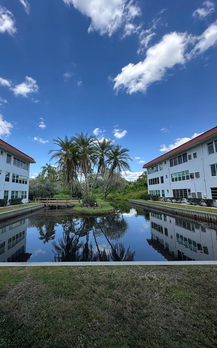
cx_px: 90
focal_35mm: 15
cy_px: 174
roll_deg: -0.5
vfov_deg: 101.5
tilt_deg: +8.5
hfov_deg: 74.2
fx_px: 142
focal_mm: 2.22
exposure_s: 1/1171
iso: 40
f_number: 2.2
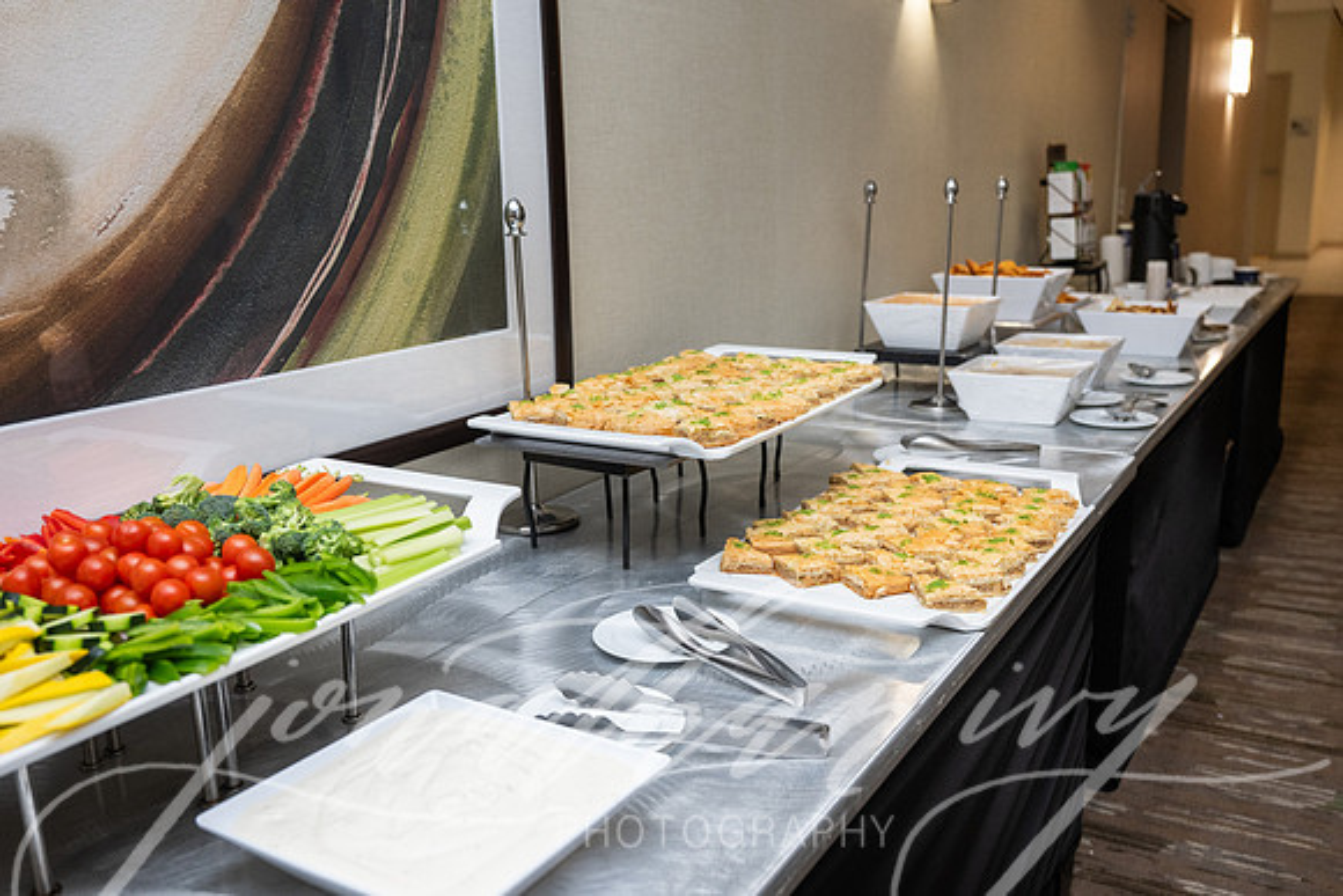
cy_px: 448
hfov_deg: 57.2
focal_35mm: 33
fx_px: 1230
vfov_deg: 40.0
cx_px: 672
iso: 1600
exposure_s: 1/160
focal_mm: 31.5
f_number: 3.5
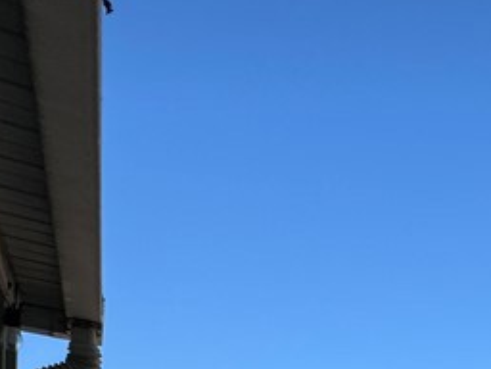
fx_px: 794
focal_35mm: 56
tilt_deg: +0.3
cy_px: 575
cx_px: 689
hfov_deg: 27.0
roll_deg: -0.4
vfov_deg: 21.3
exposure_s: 1/1976
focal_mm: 2.22
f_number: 2.2
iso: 40
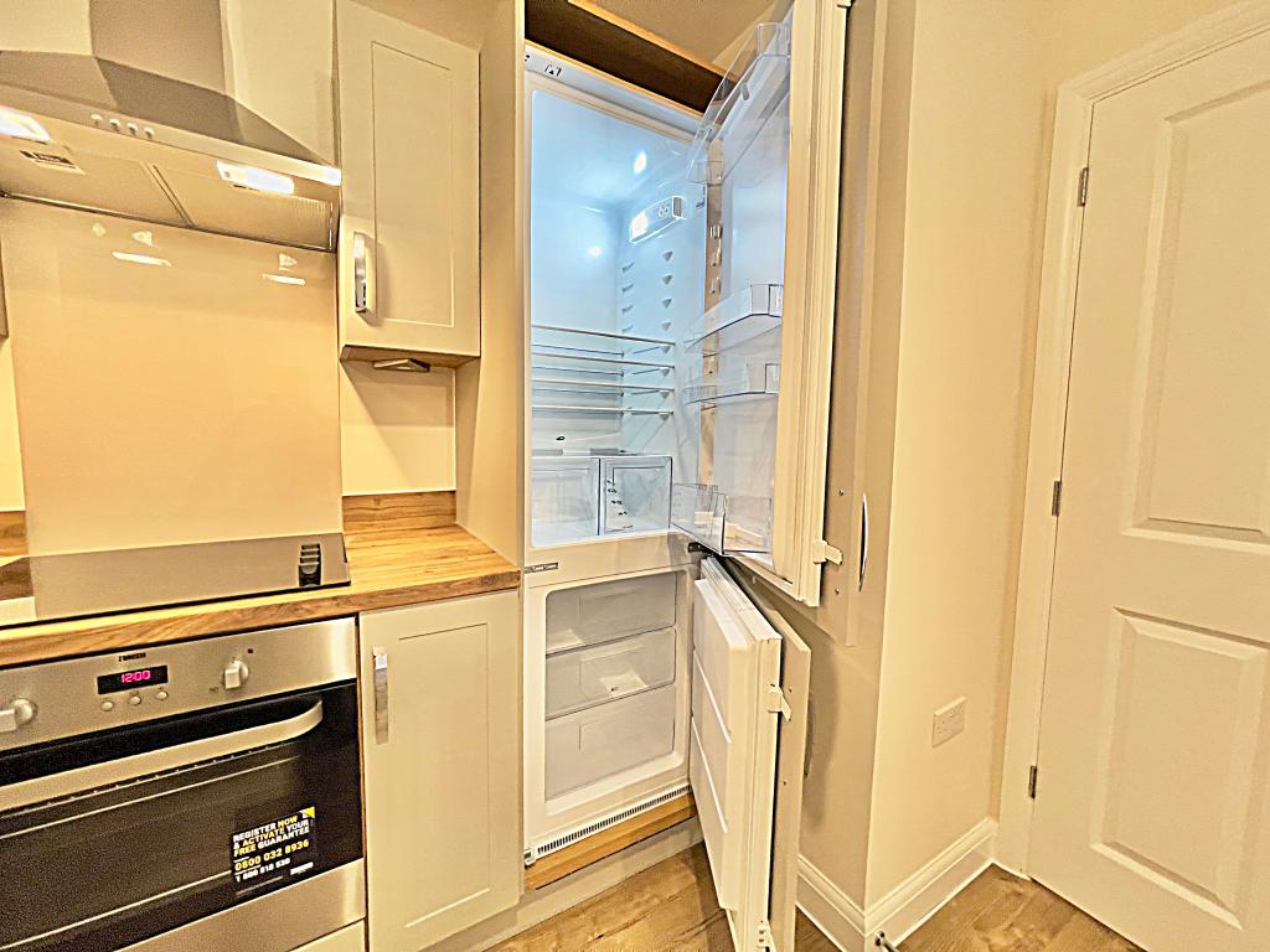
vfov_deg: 89.9
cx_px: 635
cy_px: 476
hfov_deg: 106.2
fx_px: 477
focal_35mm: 13
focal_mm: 1.54
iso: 200
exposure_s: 1/50
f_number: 2.4
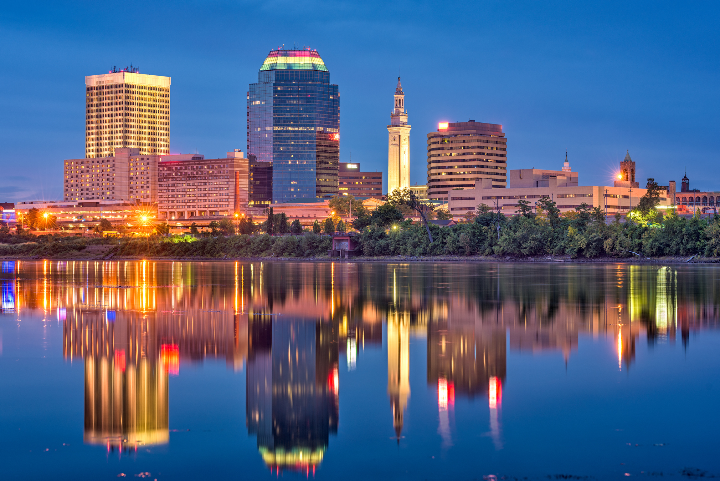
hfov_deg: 23.6
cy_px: 231
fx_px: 1720
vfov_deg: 15.9
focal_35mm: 86
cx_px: 354
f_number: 9
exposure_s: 30
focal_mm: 82
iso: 100
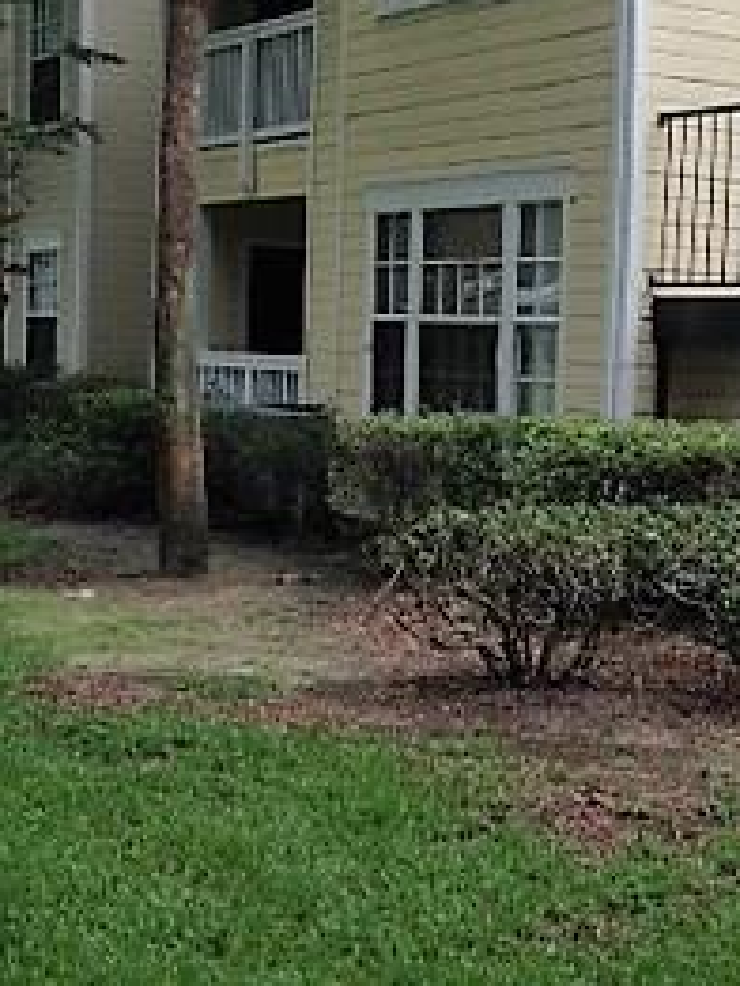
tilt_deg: +1.9
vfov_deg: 24.1
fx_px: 2307
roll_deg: -4.1
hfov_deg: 17.7
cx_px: 782
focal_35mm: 81
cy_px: 450
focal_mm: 4.12
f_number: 2.4
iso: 50
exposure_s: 1/686
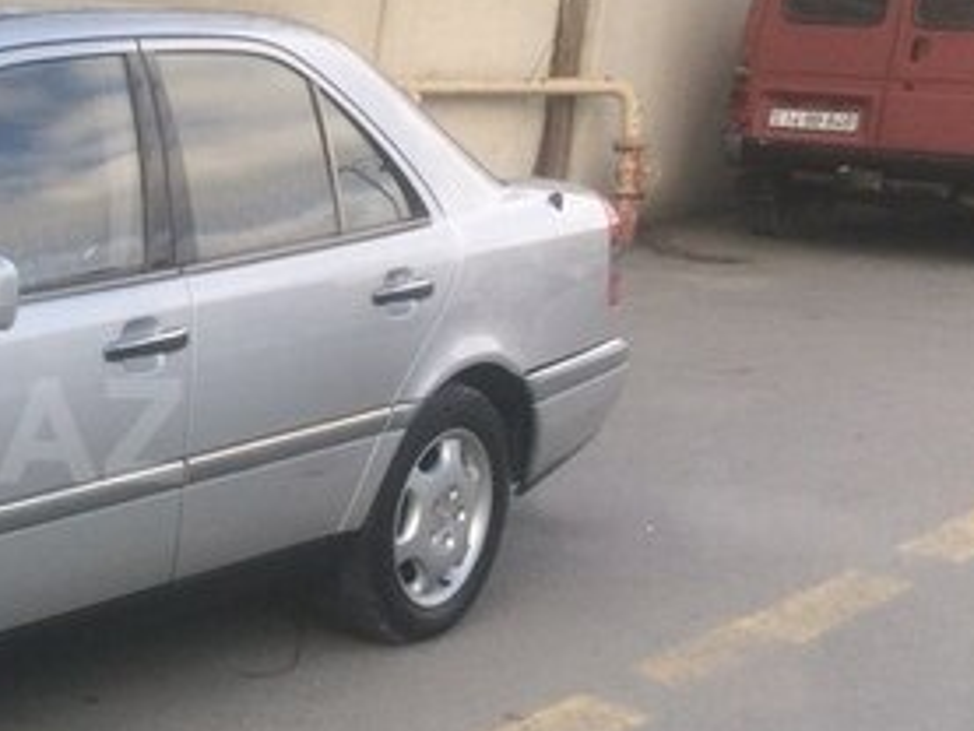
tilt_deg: -10.8
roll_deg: -1.7
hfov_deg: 25.5
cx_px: -176
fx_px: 1942
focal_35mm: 69
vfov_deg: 21.3
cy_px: 431
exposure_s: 1/513
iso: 32
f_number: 2.2
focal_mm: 4.15
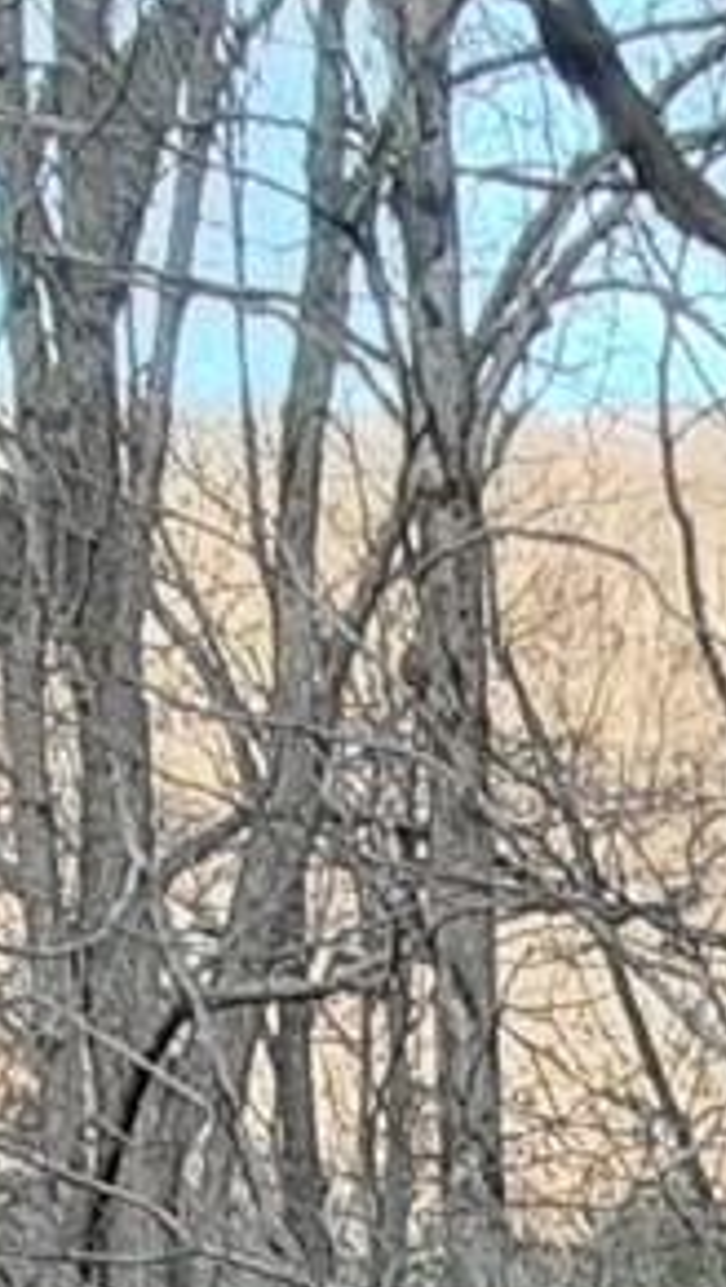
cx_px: 1970
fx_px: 7074
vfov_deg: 9.1
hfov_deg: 5.6
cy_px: 3335
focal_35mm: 207
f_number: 1.9
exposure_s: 1/120
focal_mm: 2.91
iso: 50
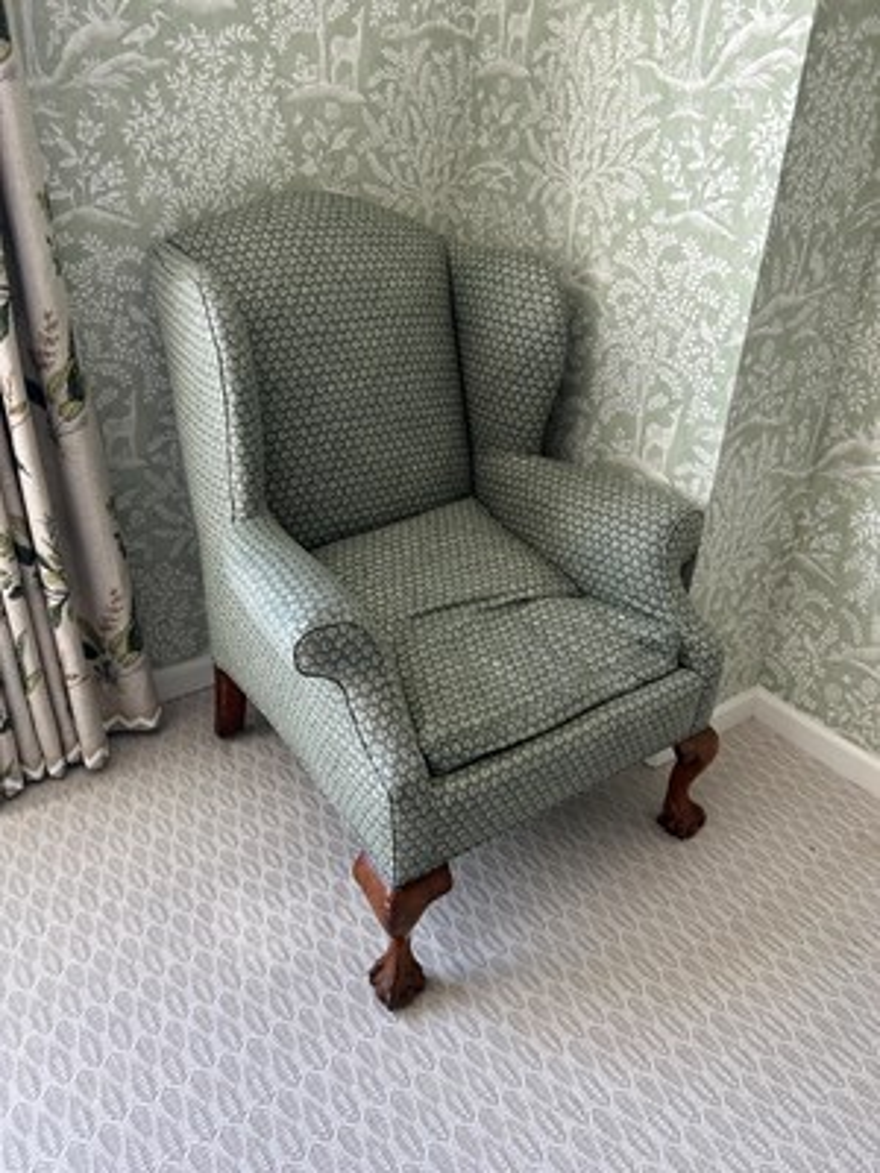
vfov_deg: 67.3
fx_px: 881
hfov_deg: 53.1
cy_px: 586
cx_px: 440
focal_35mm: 26
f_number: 1.5
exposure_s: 1/121
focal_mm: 5.7
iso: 80
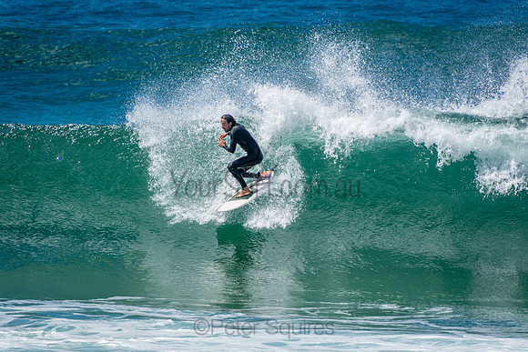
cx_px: 264
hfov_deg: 3.4
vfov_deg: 2.3
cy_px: 176
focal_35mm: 600
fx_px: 8802
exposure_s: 1/2000
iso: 360
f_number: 5.6
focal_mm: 400
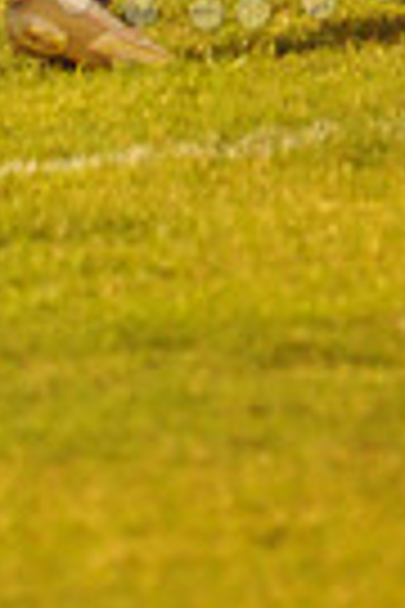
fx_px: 14511
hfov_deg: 1.6
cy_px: -522
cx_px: 207
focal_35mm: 860
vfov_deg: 2.4
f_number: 5
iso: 5000
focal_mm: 200
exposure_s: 1/160
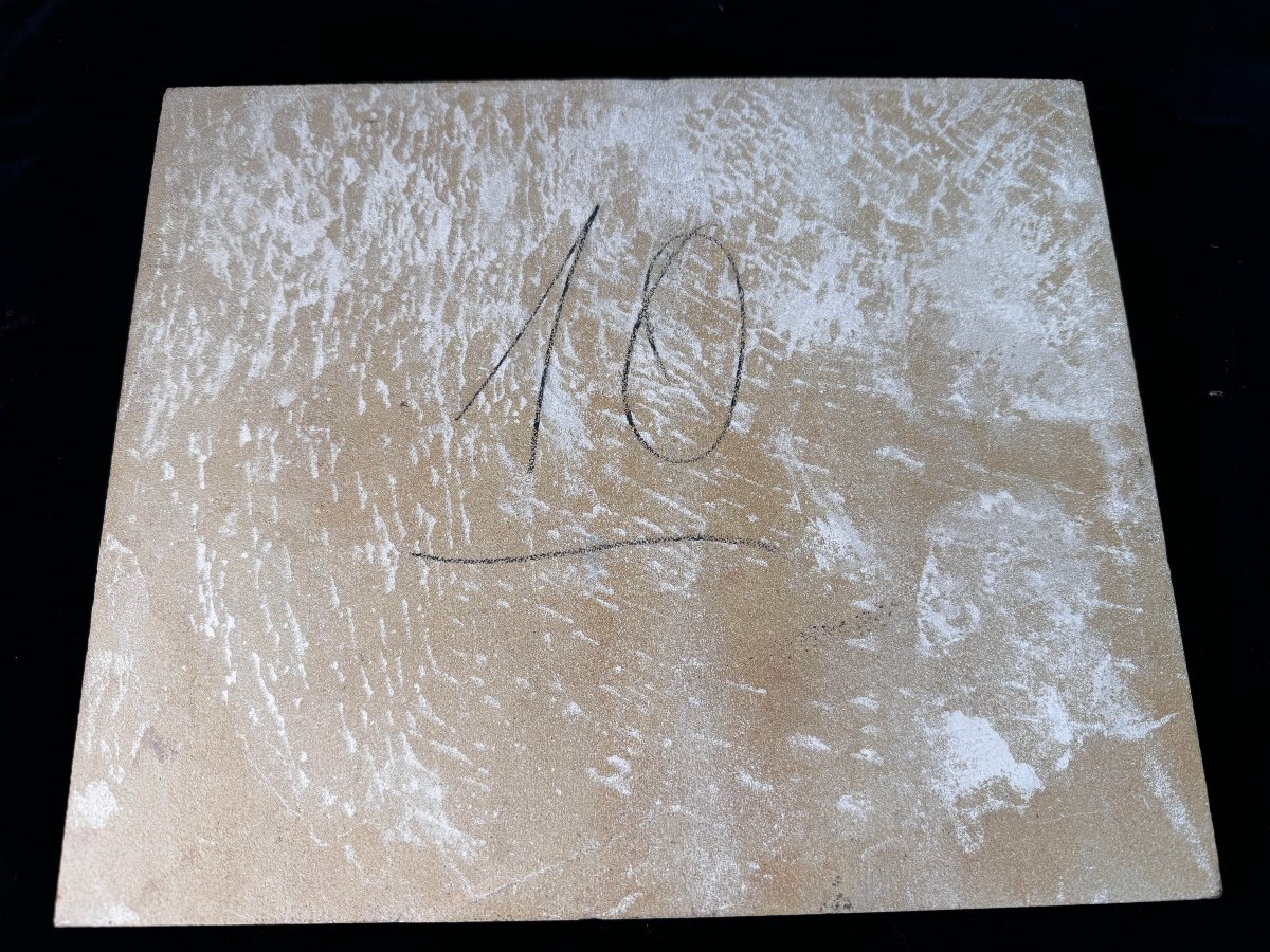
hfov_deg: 71.6
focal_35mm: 24
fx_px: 881
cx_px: 635
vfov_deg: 56.8
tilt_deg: -75.5
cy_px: 476
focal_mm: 6.76
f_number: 1.78
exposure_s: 1/145
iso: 64
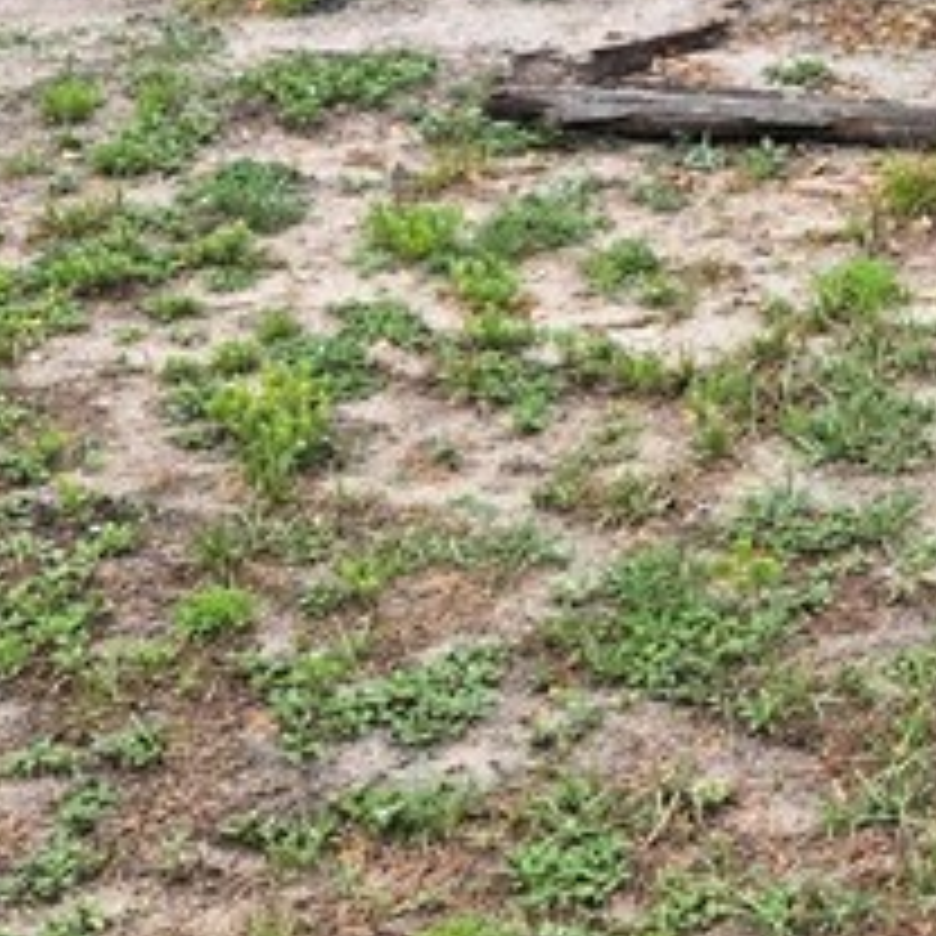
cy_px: -72
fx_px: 3059
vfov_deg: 16.9
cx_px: 1472
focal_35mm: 100
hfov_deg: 15.8
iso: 100
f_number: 1.8
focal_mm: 5.4
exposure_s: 1/508
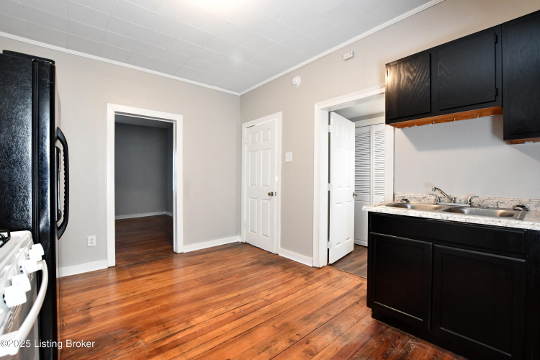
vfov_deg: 77.3
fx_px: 225
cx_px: 270
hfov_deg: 100.4
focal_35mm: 15
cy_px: 180
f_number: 7.1
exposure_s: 1/20
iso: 2000
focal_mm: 10
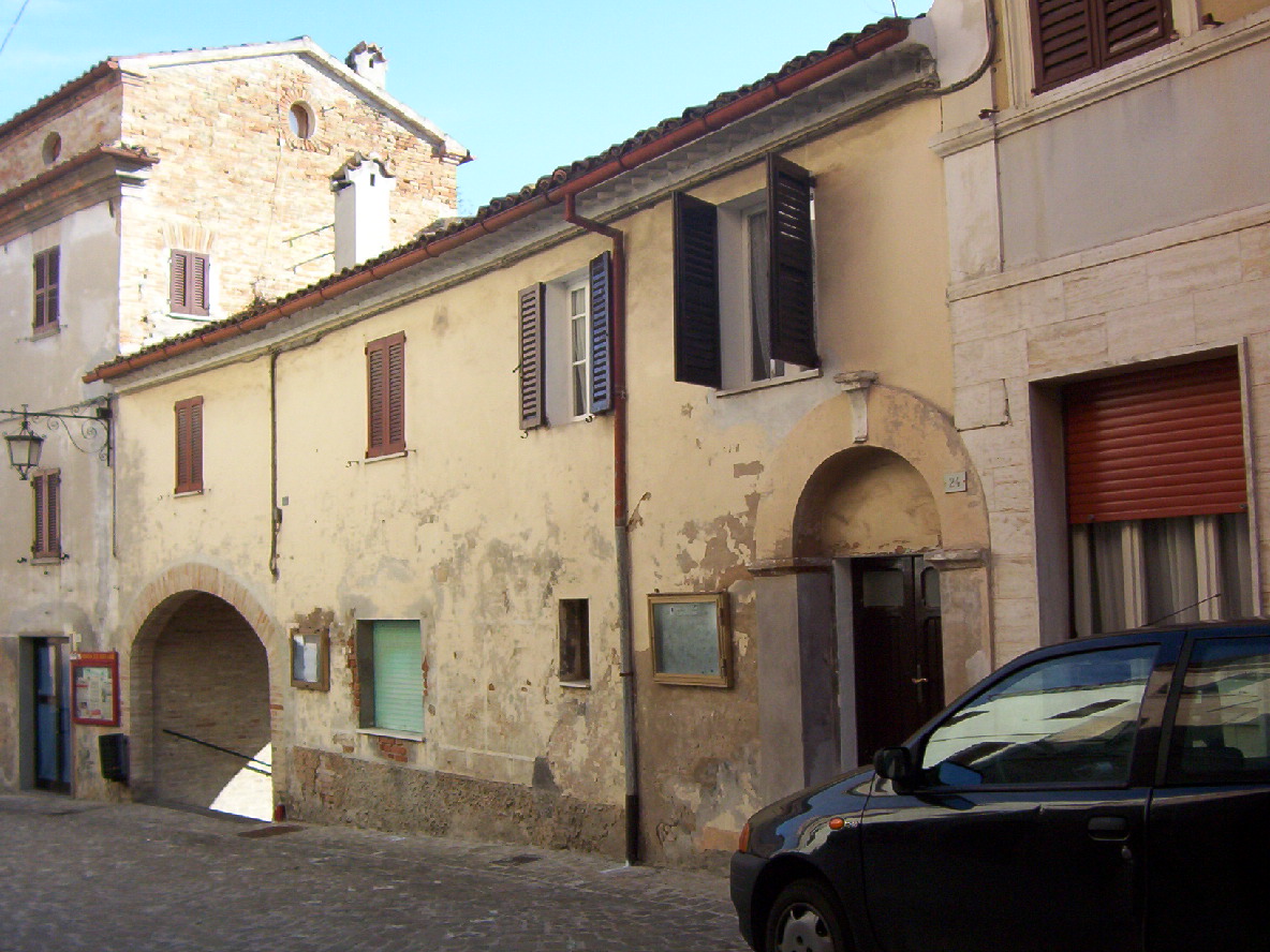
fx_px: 1321
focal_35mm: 36
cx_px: 635
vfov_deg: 39.7
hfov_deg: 51.4
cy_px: 476
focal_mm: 5.54
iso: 100
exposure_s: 1/908
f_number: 2.76
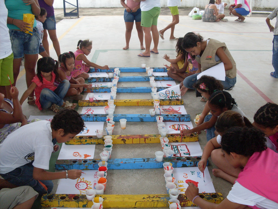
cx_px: 139
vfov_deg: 37.7
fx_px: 305
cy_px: 104
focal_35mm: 38
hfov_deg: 49.0
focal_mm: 6.3
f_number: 2.8
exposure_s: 1/500
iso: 80
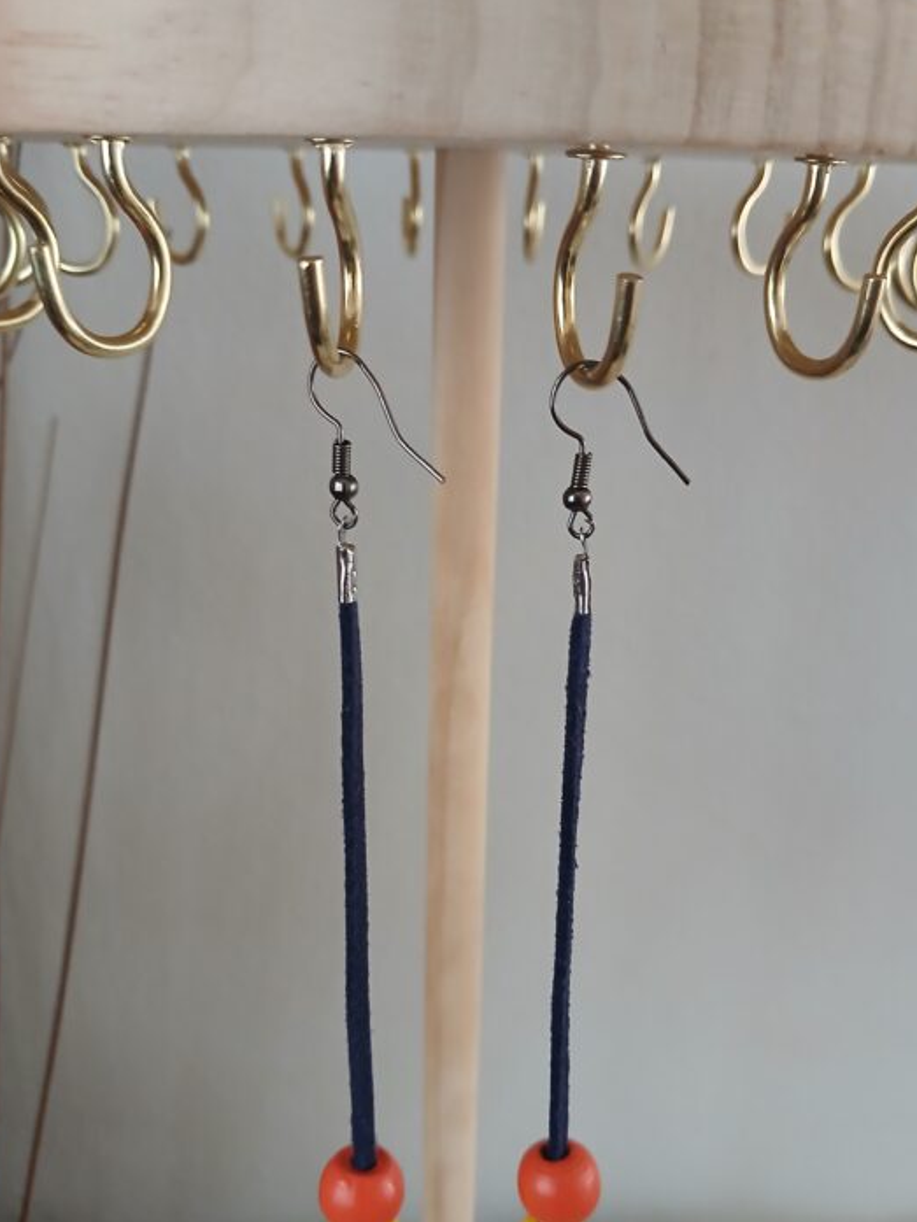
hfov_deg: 45.4
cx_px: 477
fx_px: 1095
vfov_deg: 58.3
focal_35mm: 31
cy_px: 608
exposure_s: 1/25
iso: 320
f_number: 1.8
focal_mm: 3.98
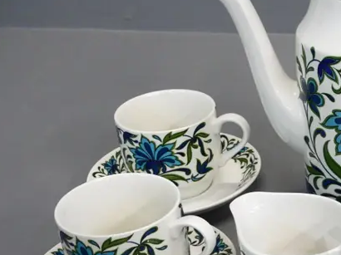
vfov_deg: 17.2
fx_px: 837
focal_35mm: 85
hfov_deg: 21.8
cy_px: 218
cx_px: 380
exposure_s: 1/80
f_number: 5.6
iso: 1600
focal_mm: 17
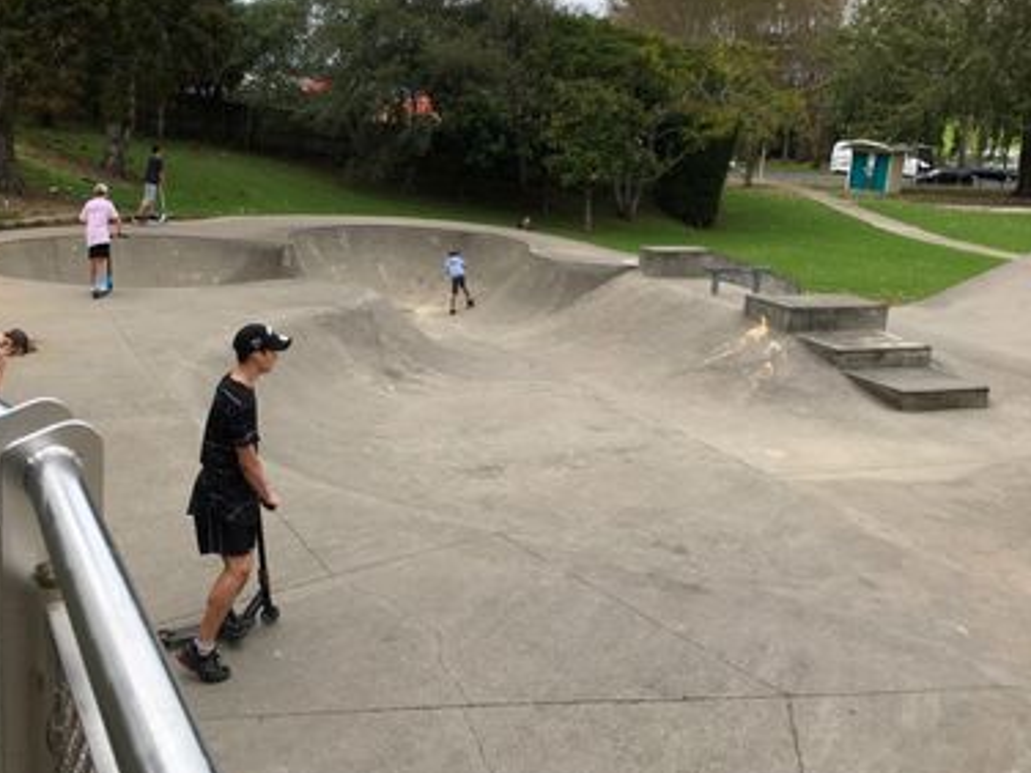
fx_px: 1102
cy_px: 343
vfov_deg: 38.6
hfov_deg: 49.6
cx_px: 376
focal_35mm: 37
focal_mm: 4.15
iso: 25
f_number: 2.2
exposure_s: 1/596
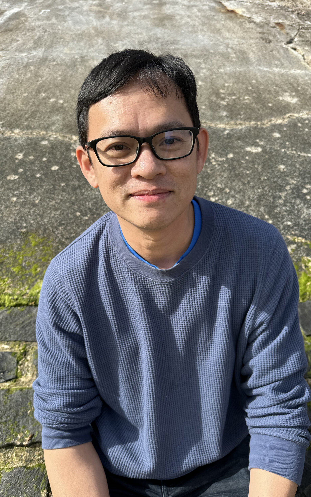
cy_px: 248
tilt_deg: -15.6
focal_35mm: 26
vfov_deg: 70.4
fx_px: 353
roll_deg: +0.0
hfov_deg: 47.6
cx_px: 148
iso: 80
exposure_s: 1/3247
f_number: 1.78
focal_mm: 6.86
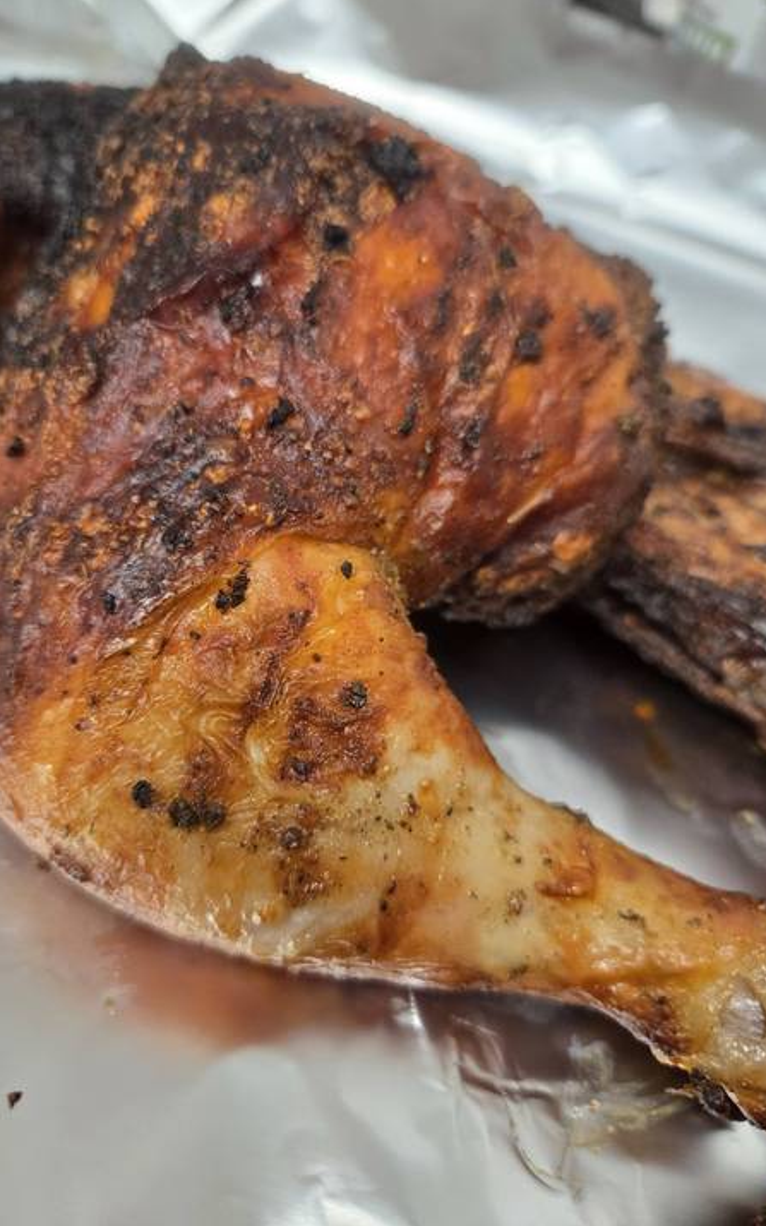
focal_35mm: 25
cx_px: 320
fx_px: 835
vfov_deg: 72.5
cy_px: 623
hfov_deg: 49.1
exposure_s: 1/120
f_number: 1.8
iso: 160
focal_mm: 5.4
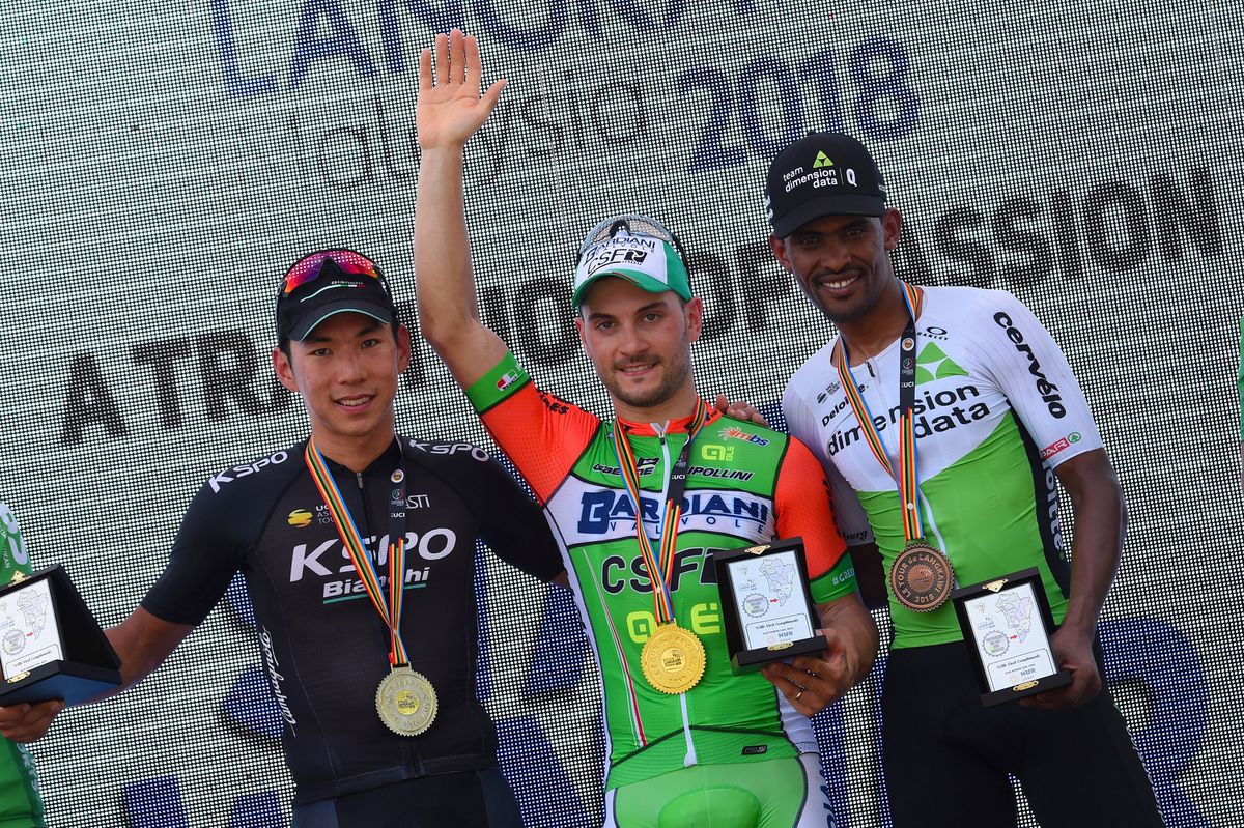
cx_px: 622
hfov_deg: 10.3
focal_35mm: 200
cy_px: 414
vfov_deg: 6.9
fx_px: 6908
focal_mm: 200
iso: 640
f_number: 7.1
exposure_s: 1/800
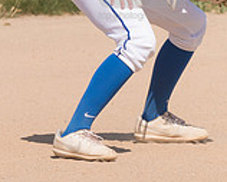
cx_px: 142
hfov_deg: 2.1
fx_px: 6246
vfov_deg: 1.7
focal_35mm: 928
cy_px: -30
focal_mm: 180
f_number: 5.6
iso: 250
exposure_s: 1/1600
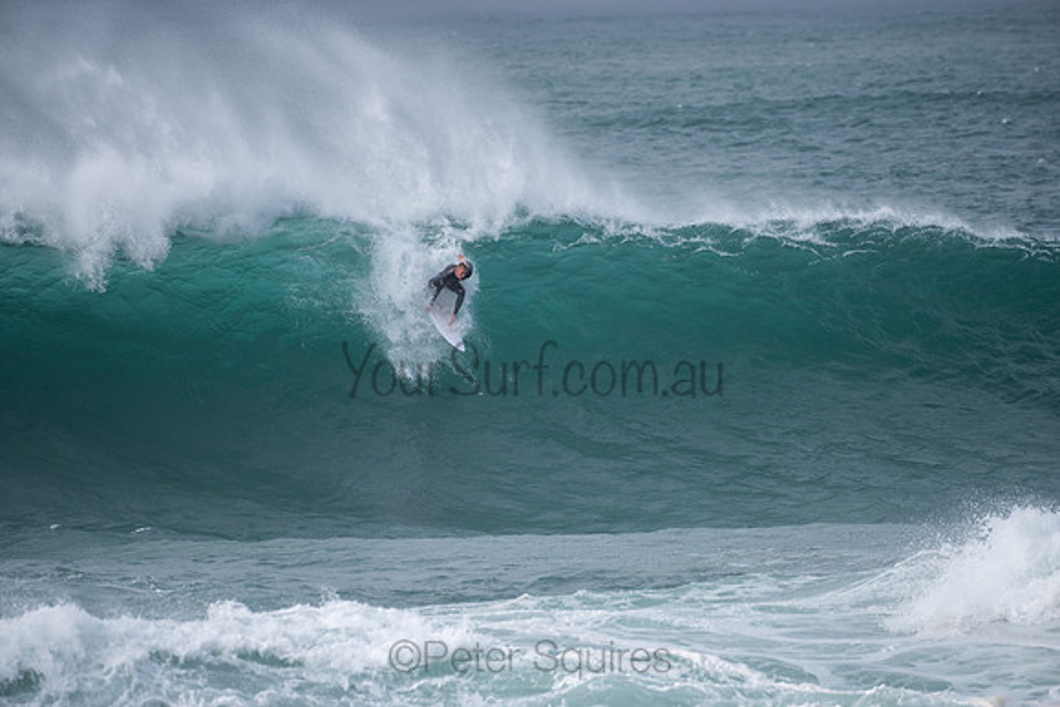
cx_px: 530
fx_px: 15861
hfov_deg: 3.8
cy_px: 354
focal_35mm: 539
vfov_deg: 2.6
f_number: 5.6
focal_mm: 500
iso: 280
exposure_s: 1/2500
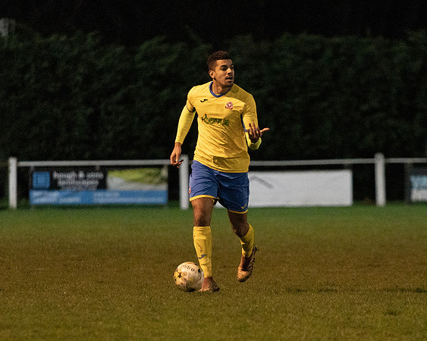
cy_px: 219
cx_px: 303
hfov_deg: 3.9
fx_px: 6315
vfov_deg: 3.1
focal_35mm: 500
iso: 5000
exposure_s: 1/640
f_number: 2.8
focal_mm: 200
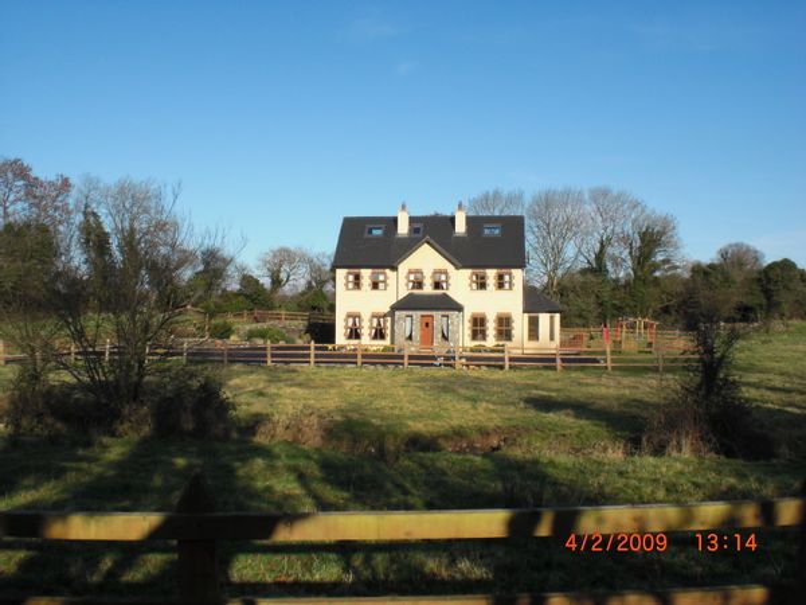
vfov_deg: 37.7
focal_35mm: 38
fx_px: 885
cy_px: 302
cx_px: 403
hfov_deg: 49.0
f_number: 5.6
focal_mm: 6.3
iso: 64
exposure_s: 1/400
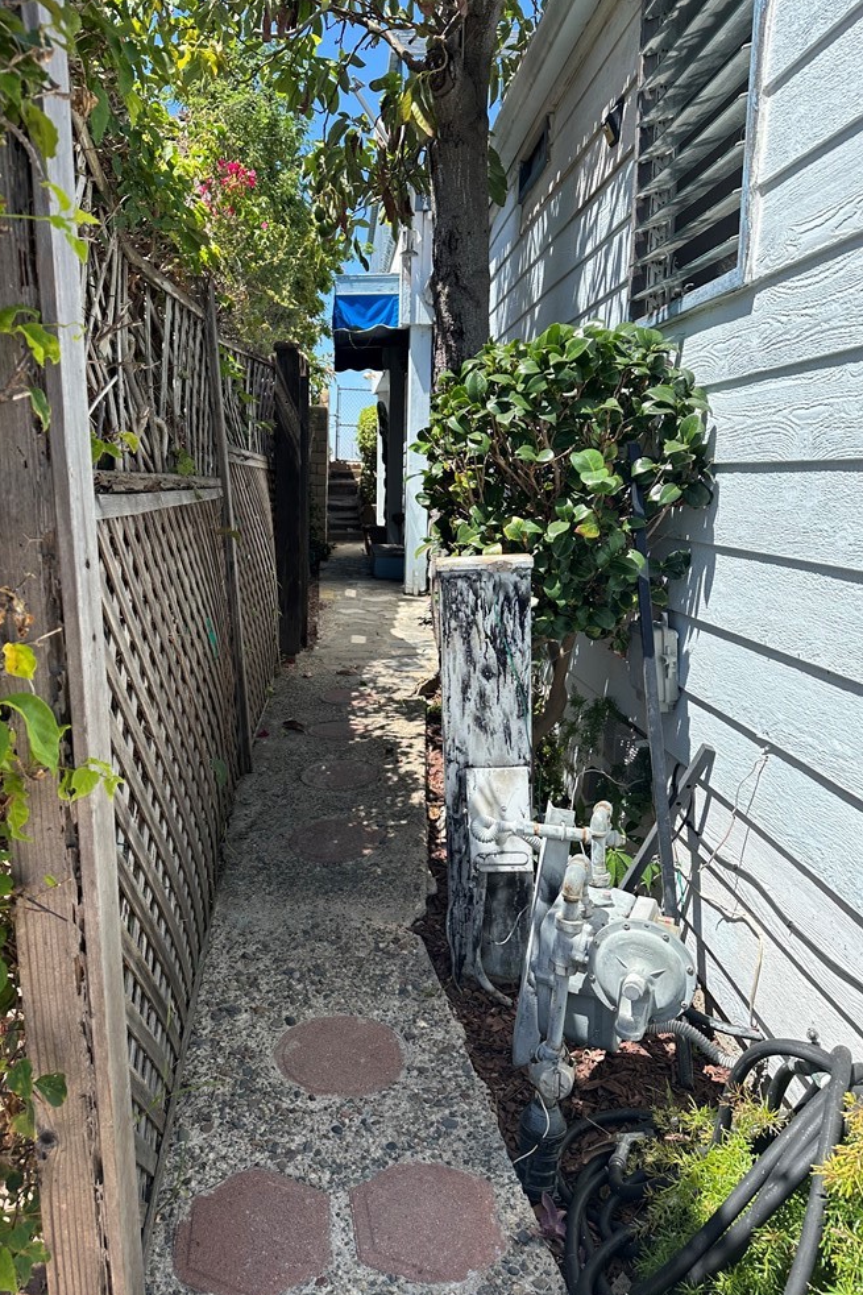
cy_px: 659
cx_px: 378
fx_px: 935
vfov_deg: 69.4
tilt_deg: -9.0
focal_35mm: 26
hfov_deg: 49.4
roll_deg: -0.9
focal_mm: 6.86
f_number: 1.78
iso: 80
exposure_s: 1/1453
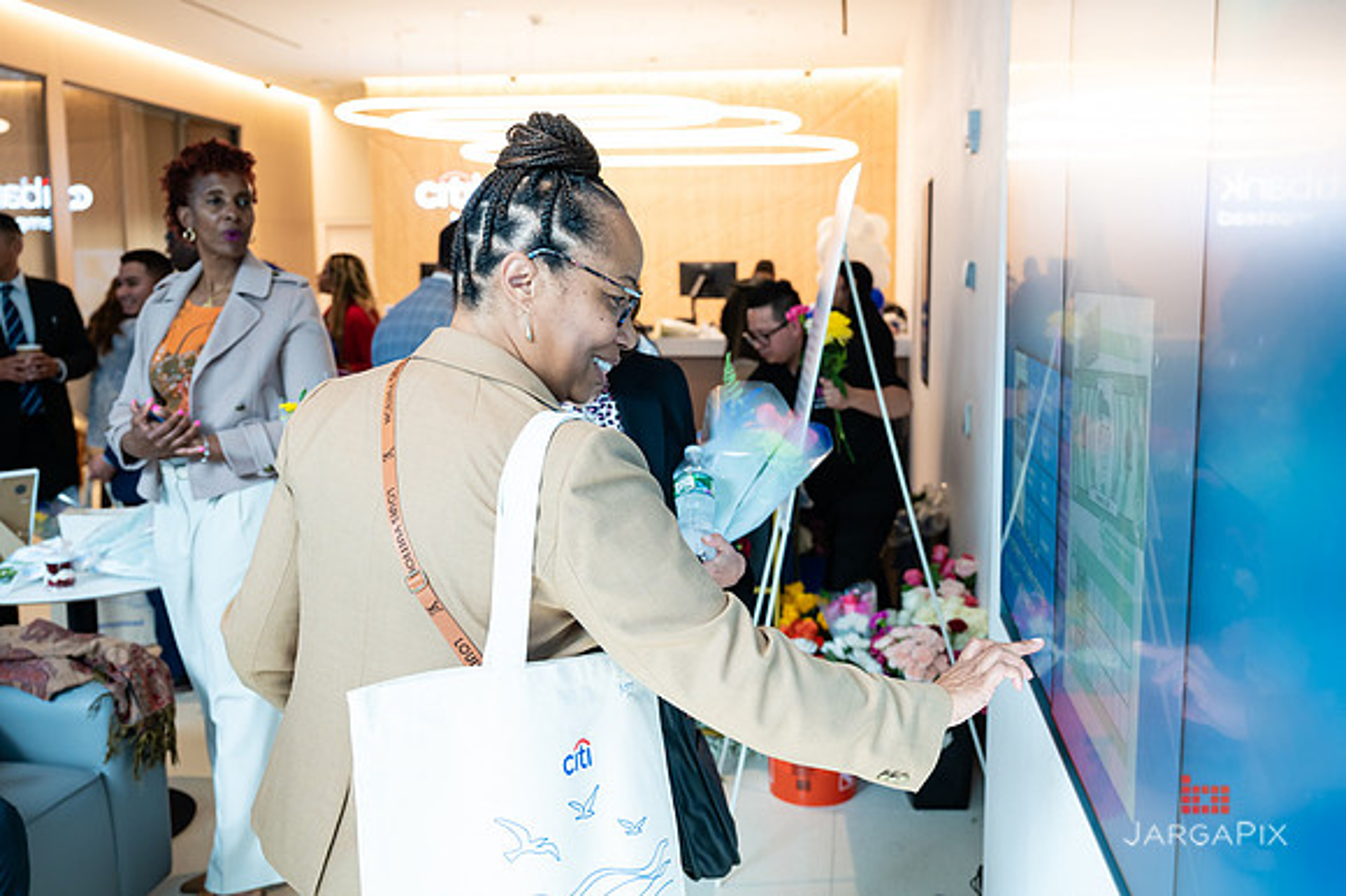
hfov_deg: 56.4
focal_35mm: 34
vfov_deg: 39.3
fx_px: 1254
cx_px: 709
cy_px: 424
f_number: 4
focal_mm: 31
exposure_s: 1/200
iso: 800
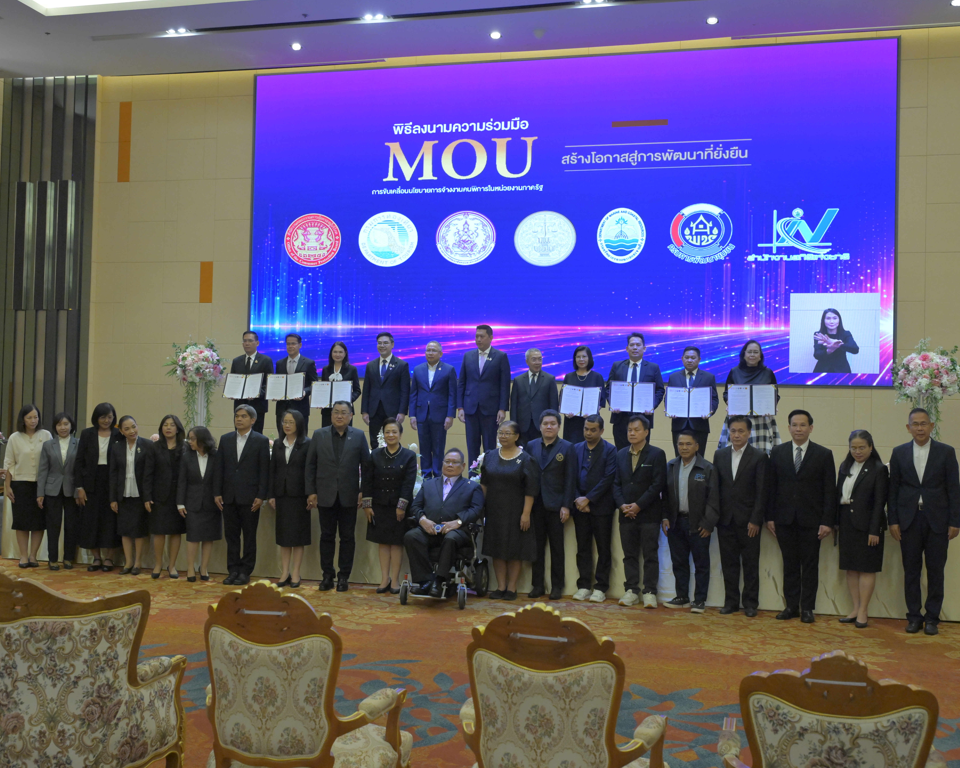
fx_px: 1080
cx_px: 455
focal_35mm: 38
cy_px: 380
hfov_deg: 47.9
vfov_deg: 39.2
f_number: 4.5
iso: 2500
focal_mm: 33
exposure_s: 1/100
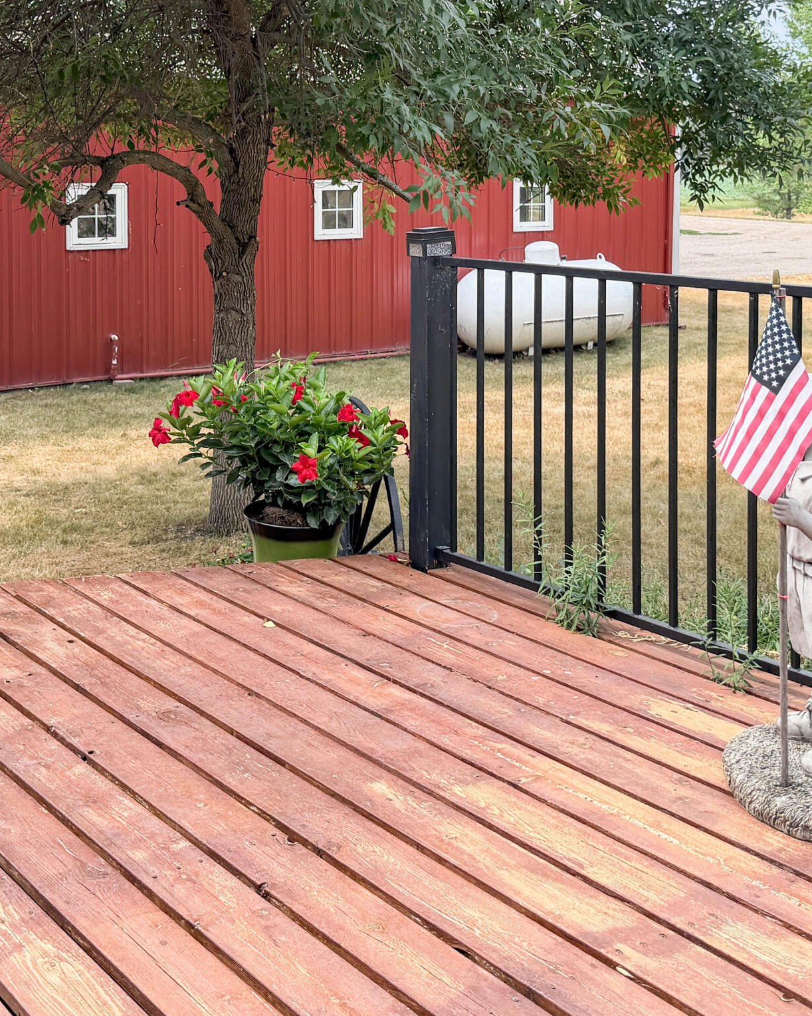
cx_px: 304
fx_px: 1382
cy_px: 294
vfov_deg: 39.6
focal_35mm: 46
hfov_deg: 32.6
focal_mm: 6.76
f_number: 1.8
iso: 100
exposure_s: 1/2000
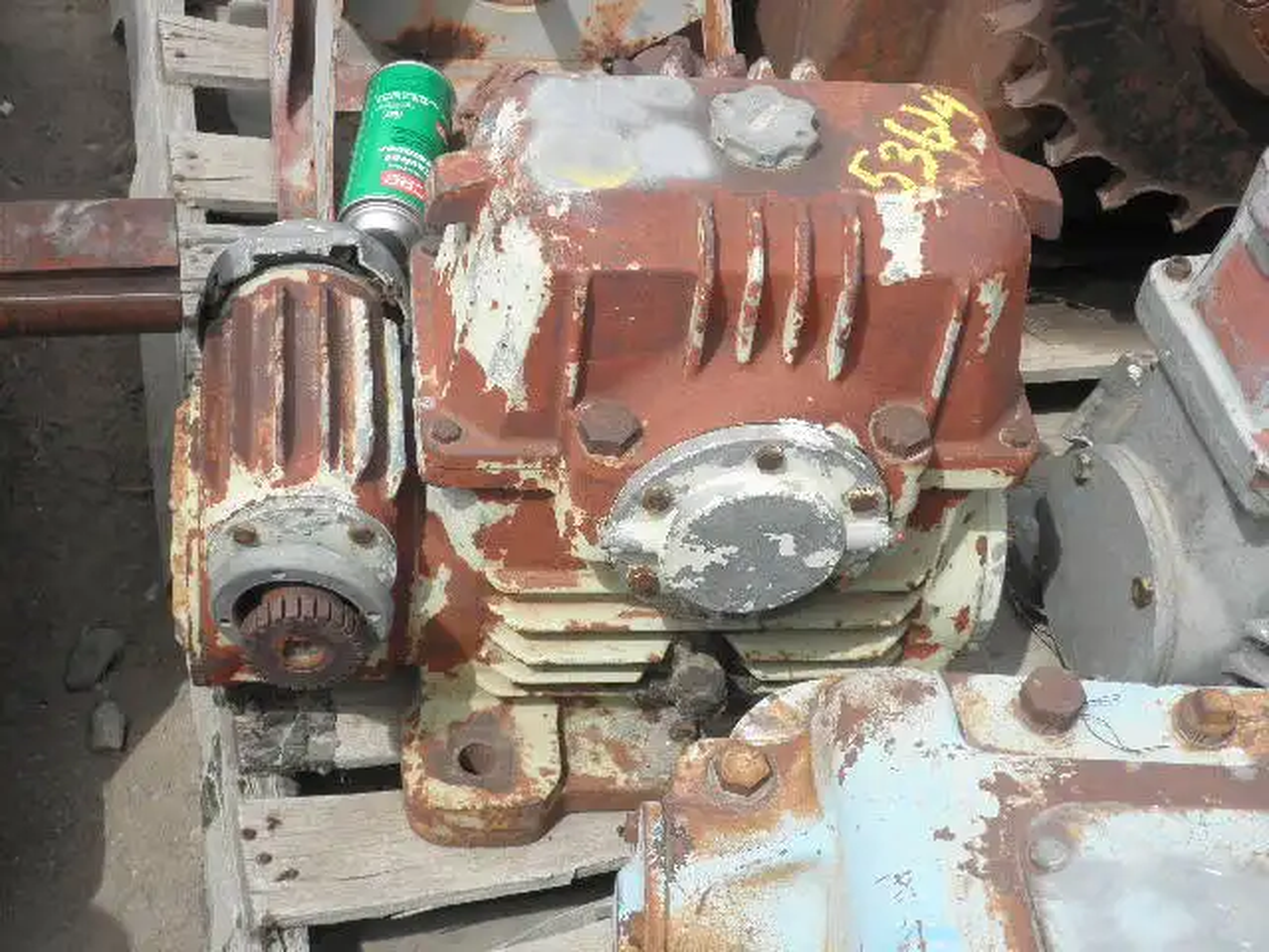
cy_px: 476
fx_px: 2163
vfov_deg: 24.8
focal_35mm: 59
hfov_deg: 32.7
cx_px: 634
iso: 64
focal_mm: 10.5
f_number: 3.8
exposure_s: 1/400
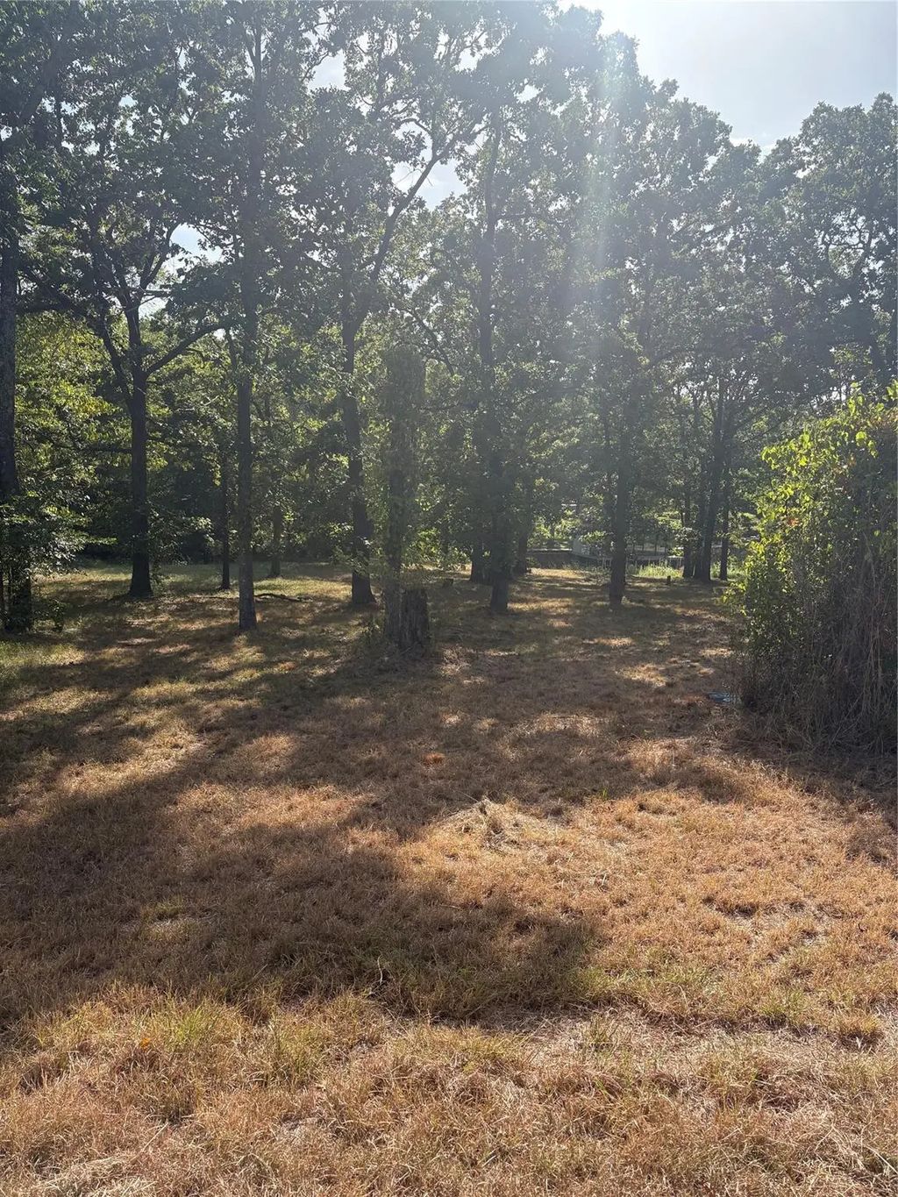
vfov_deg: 67.3
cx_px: 449
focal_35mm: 26
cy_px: 598
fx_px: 899
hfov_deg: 53.1
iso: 64
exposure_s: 1/2283
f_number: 1.6
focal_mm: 5.96
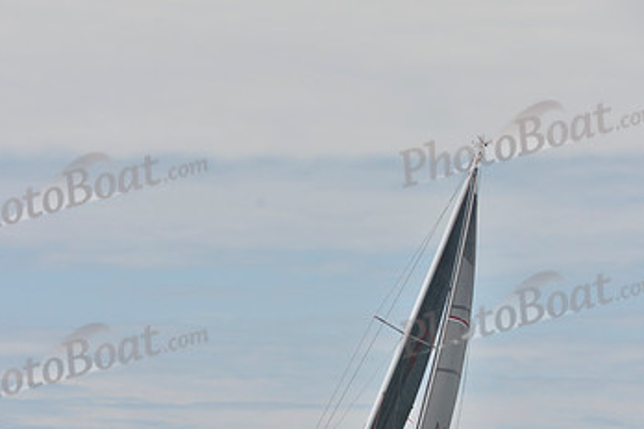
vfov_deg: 4.1
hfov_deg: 6.2
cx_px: 304
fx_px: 5957
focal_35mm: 333
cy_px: 433
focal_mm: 200
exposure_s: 1/1250
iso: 280
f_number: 7.1
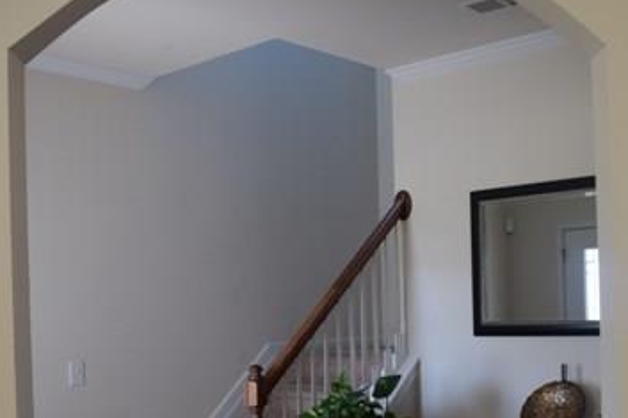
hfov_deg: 40.4
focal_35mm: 49
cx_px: 329
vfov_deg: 26.9
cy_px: 344
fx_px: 854
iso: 400
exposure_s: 1/80
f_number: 4.5
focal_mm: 18
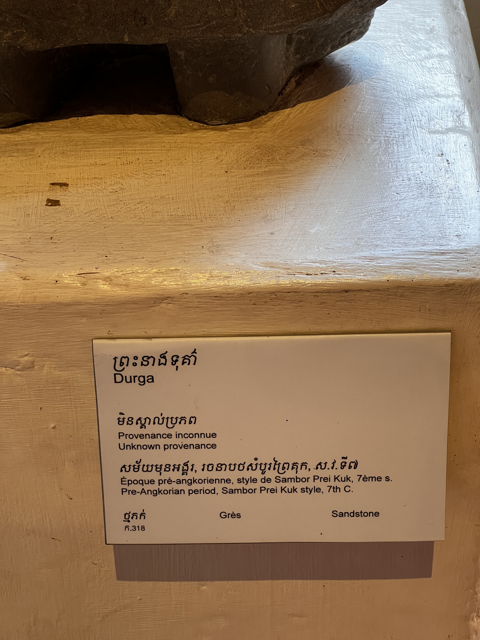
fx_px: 1424
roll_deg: +2.6
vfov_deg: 25.3
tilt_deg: -40.5
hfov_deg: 19.1
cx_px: 240
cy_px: 320
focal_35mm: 77
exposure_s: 1/99
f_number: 2.8
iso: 200
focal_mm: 9
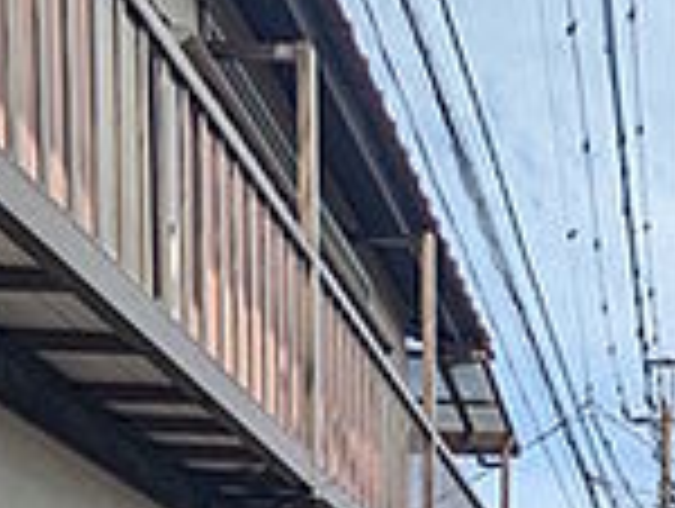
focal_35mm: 56
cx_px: 783
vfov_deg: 19.4
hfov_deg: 30.0
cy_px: 922
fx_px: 1094
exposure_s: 1/1235
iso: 50
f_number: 2.2
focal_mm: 1.83
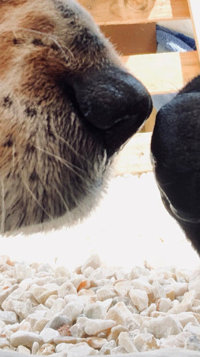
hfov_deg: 12.3
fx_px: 925
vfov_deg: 21.4
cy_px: 45
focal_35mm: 98
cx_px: 163
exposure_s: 1/120
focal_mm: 2.87
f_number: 2.2
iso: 40
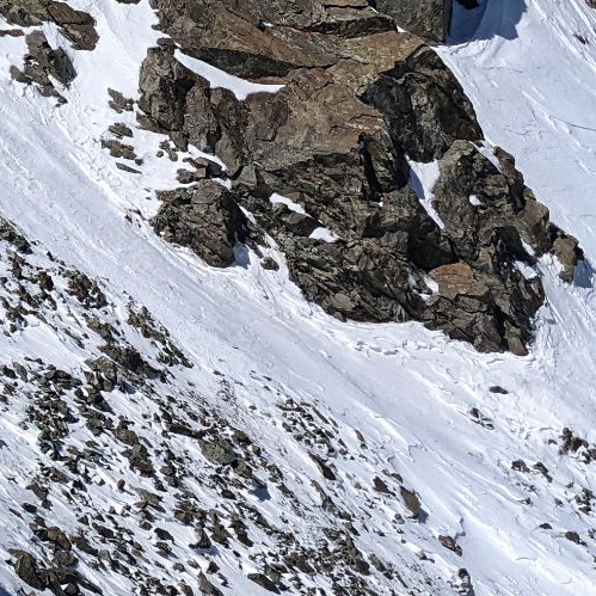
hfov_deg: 16.8
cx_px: -158
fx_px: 1909
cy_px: 64
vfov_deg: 17.5
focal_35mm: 98
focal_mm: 4.38
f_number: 1.73
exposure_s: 1/23256
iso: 144
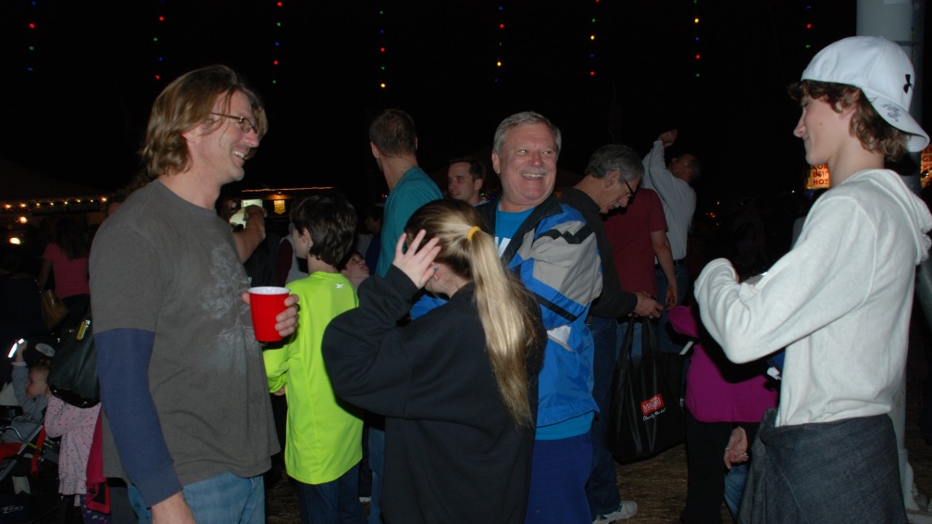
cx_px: 463
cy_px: 298
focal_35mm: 32
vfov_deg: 36.6
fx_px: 791
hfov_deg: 61.0
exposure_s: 1/60
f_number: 3.8
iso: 200
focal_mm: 20
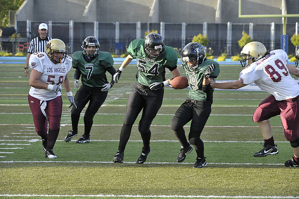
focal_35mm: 220
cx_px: 150
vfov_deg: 6.2
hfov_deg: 9.4
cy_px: 100
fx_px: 1826
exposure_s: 1/1000
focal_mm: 220
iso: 3600
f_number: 10
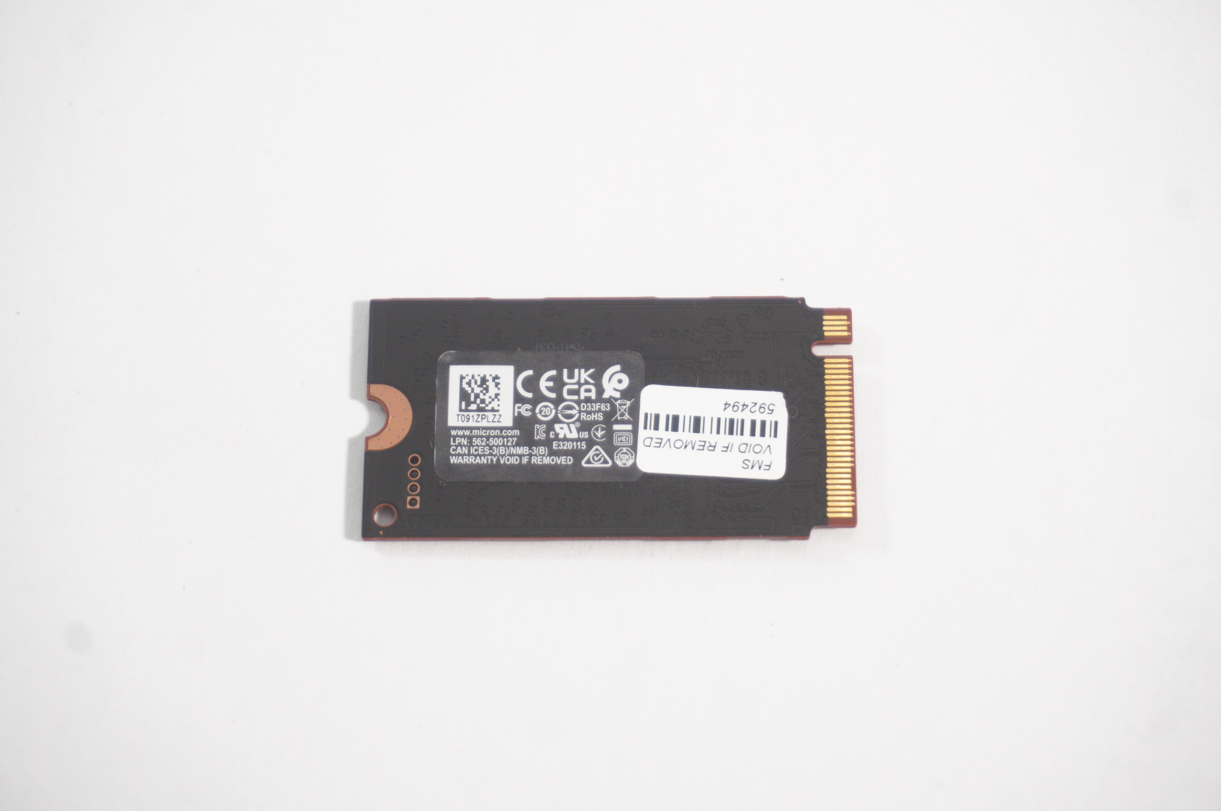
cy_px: 406
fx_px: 2541
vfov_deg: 18.1
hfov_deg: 27.0
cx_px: 610
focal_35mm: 75
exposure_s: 1/30
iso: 1000
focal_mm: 50
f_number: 5.6
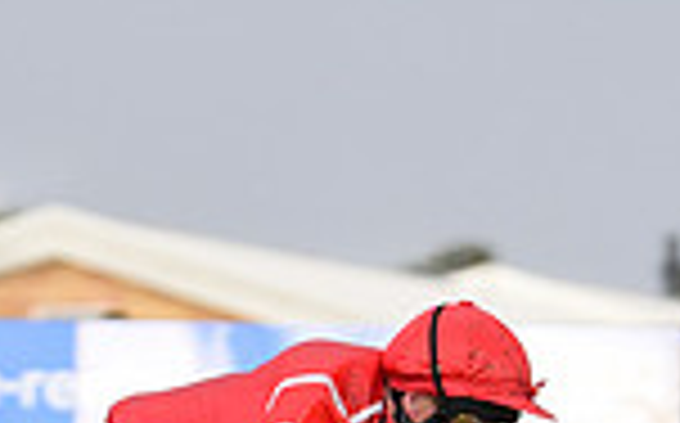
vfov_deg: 2.6
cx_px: 180
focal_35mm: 510
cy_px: 862
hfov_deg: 4.1
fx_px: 9441
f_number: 2.8
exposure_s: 1/1000
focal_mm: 130
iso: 1250
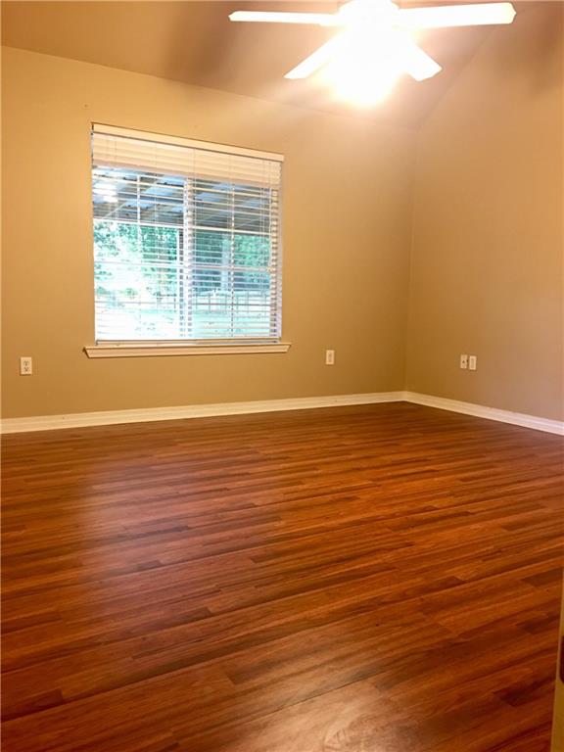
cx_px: 282
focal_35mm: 29
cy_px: 376
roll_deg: -1.5
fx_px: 630
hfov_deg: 48.2
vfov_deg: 61.7
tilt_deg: -6.5
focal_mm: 4.15
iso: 50
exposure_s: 1/4
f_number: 2.2
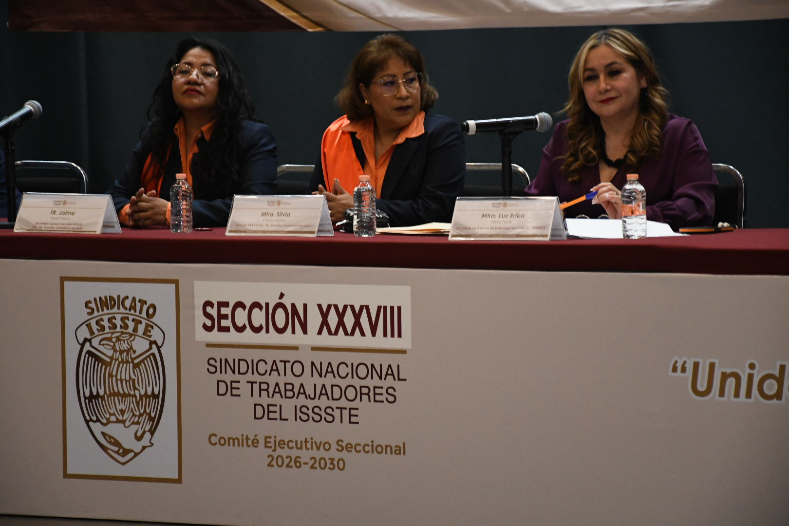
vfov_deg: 9.7
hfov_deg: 14.4
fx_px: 3112
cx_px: 394
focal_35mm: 142
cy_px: 263
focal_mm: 95
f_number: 5.6
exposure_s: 1/100
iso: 3200
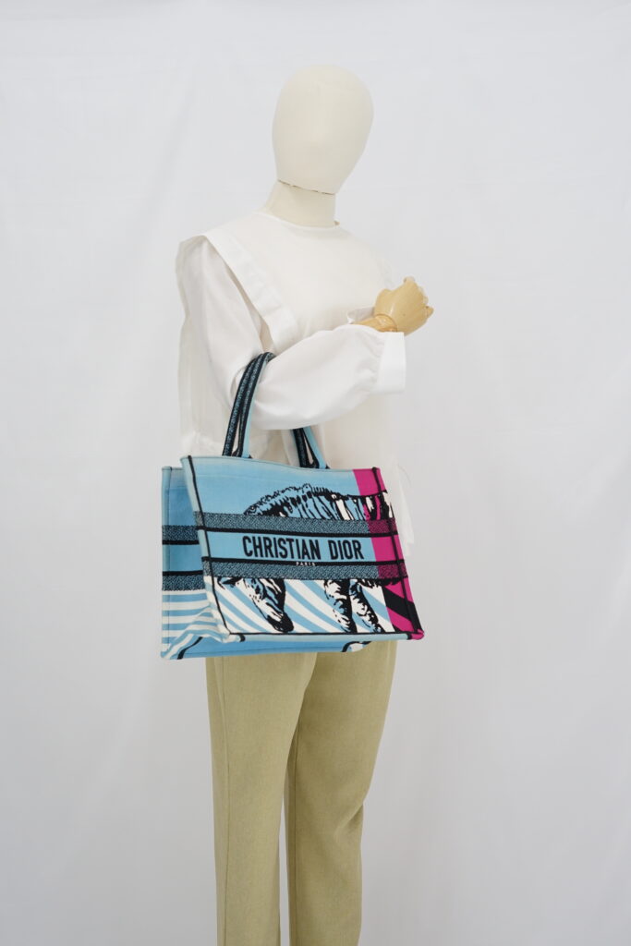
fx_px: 1314
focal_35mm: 50
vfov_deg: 39.6
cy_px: 473
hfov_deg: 27.0
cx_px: 316
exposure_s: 1/13
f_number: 6.3
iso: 640
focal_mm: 50
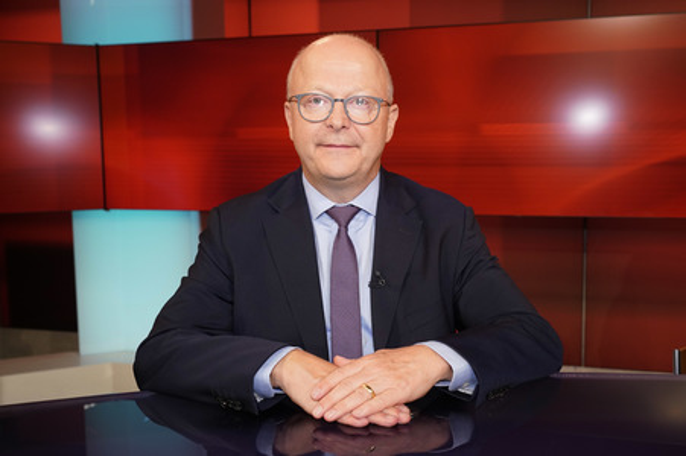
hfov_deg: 58.8
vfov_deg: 41.1
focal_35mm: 32
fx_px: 609
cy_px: 228
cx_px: 343
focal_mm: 32
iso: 2000
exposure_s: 1/125
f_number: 5
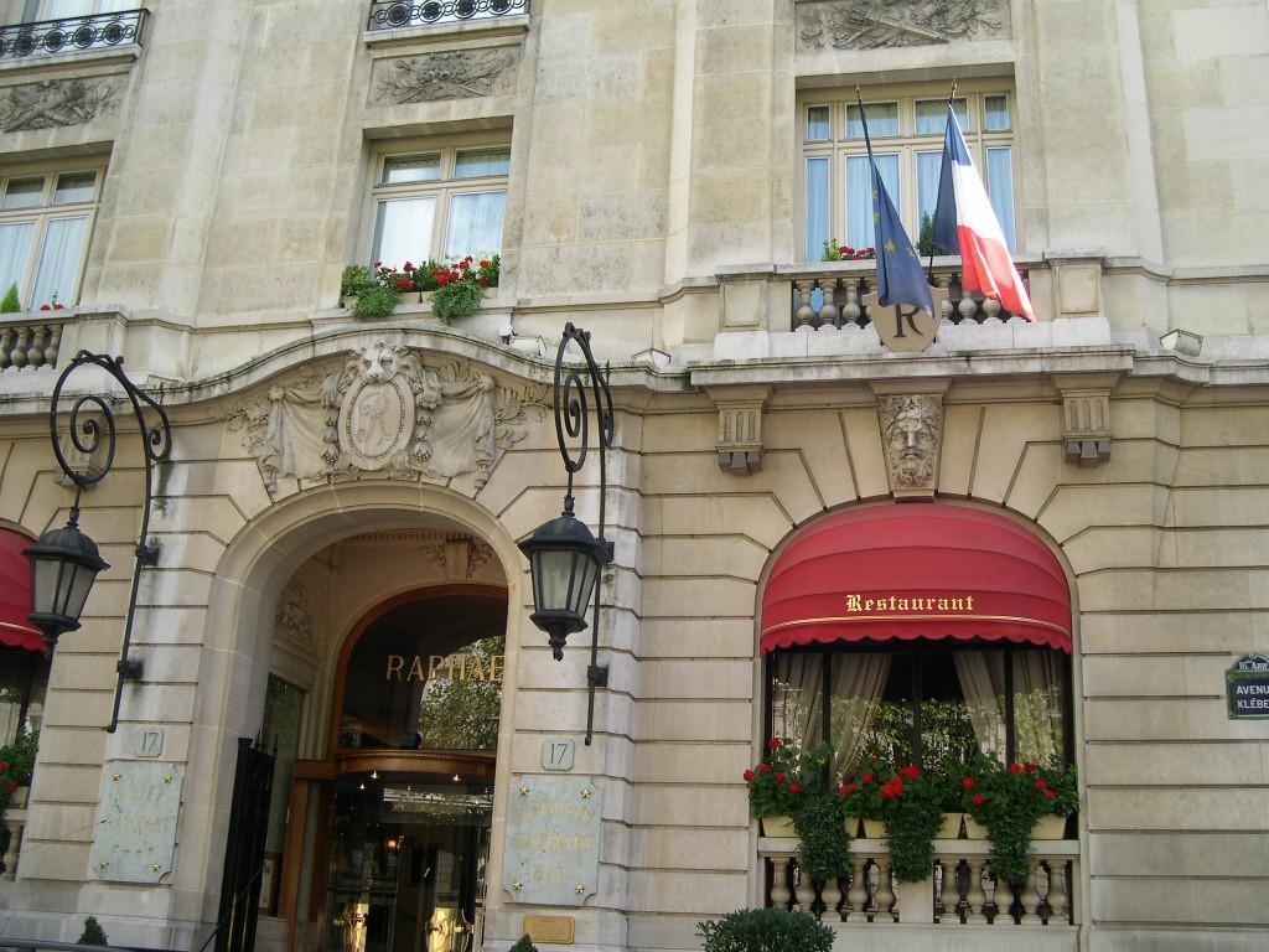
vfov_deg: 37.7
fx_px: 1393
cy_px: 476
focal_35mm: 38
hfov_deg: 49.0
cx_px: 634
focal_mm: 8
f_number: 2.8
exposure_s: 1/224
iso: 100
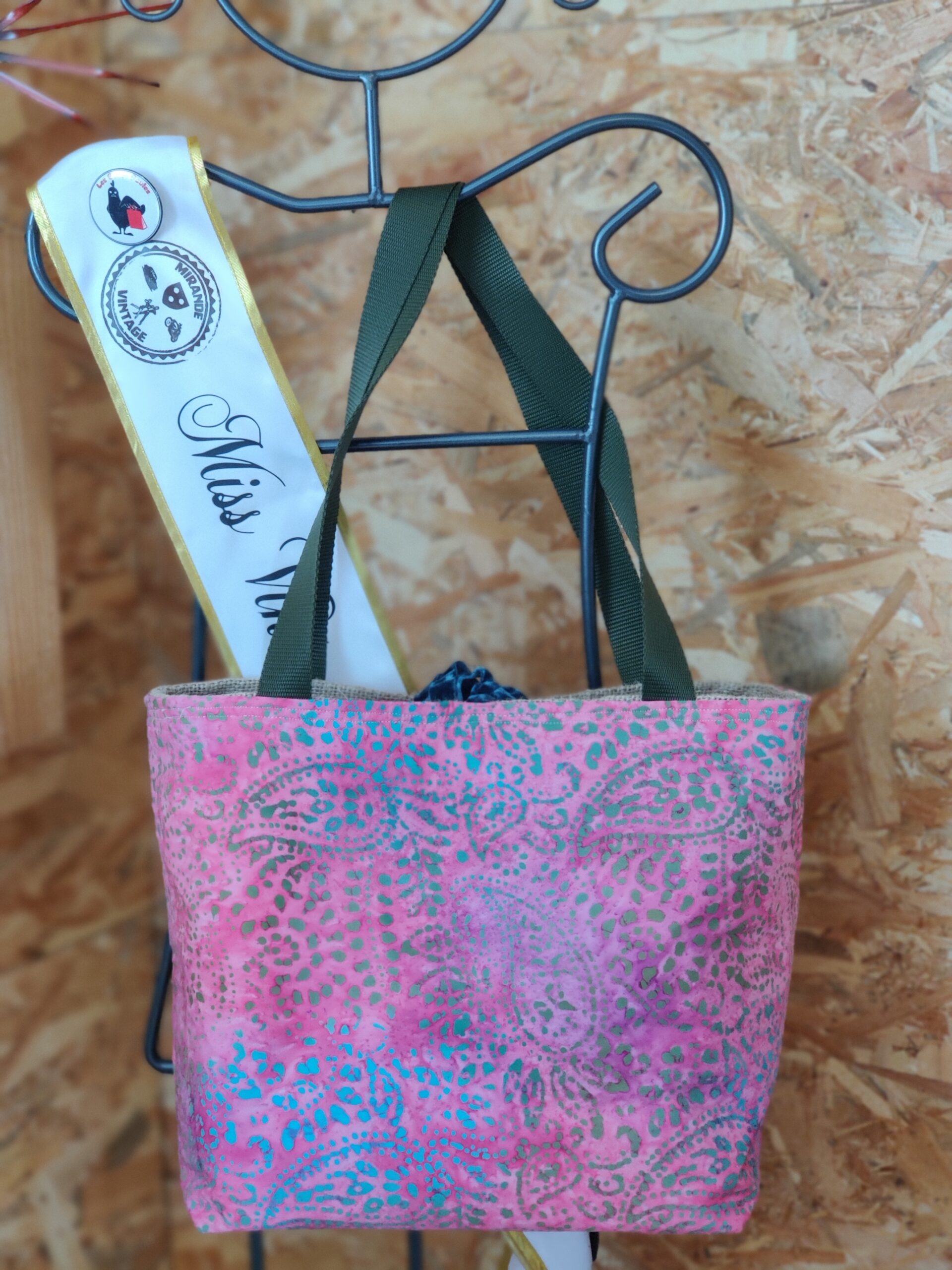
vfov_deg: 26.3
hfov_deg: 19.9
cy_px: 635
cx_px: 476
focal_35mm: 74
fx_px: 2714
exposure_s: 1/50
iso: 800
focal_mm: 6.95
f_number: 2.44
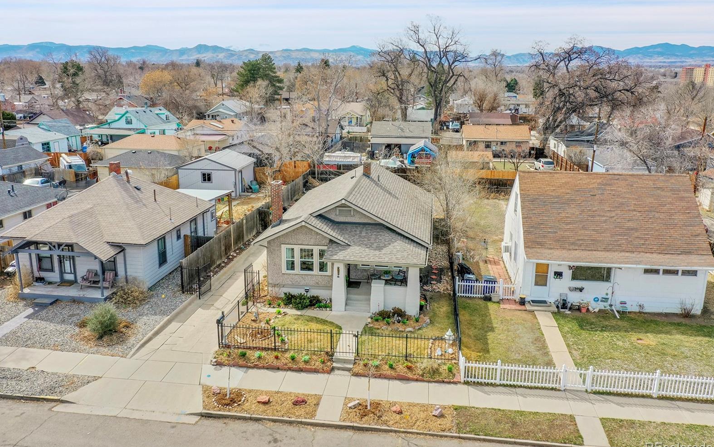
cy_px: 215
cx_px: 356
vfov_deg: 43.1
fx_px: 564
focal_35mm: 29
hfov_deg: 64.6
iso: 100
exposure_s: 1/320
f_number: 5.6
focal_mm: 10.26
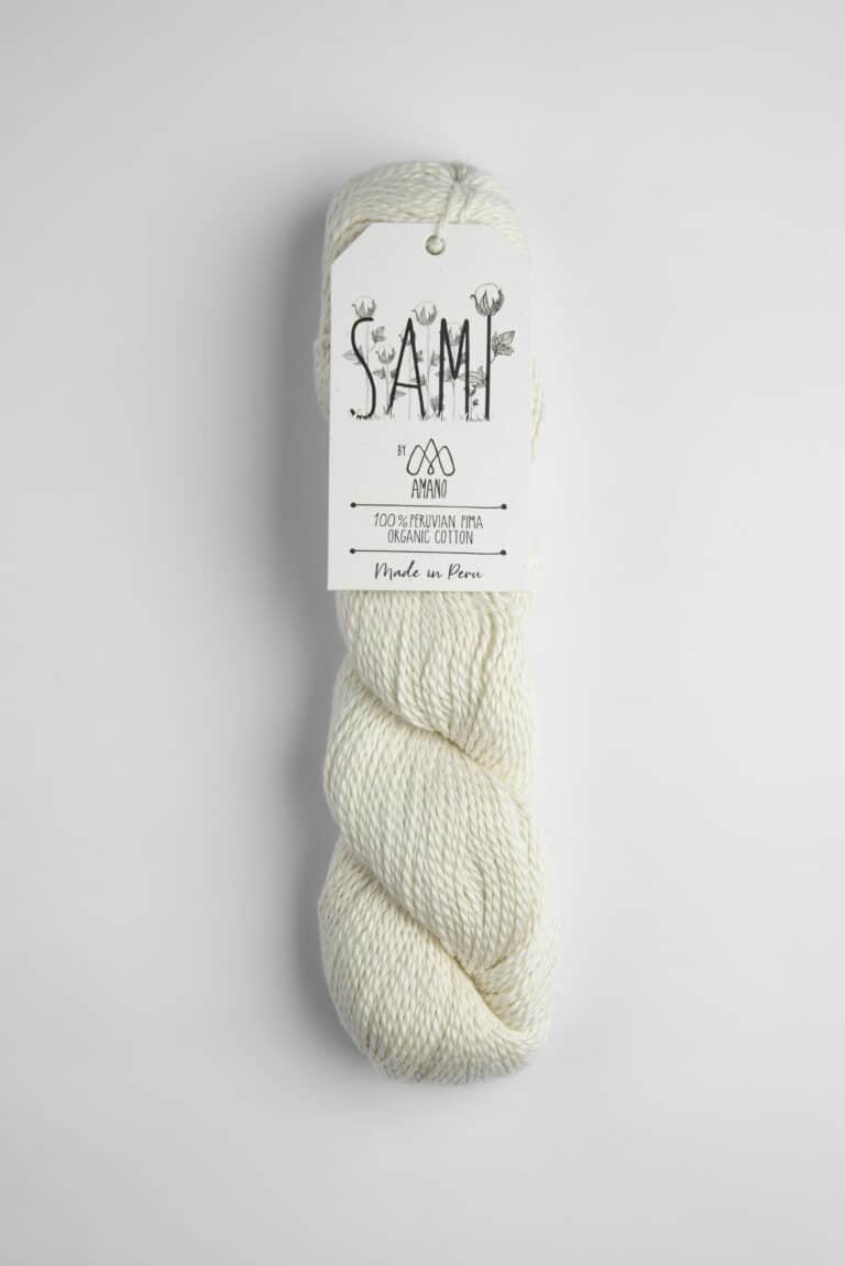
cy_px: 633
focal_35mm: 85
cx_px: 422
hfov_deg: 16.1
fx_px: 2989
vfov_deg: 23.9
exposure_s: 1/200
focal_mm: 85
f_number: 13
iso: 100
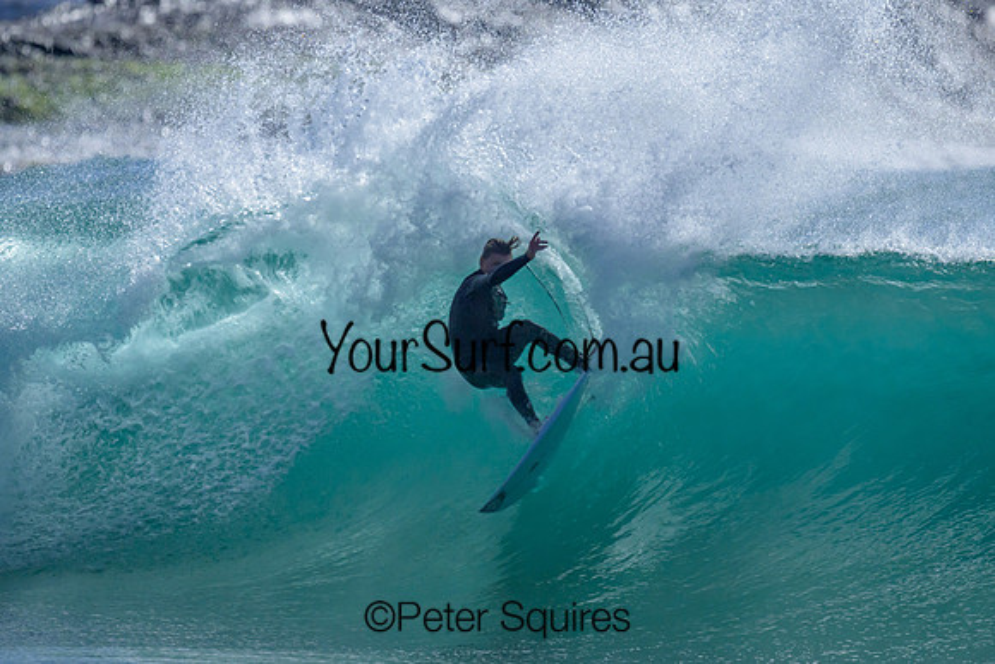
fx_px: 26586
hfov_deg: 2.1
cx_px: 598
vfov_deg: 1.4
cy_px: 268
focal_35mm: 962
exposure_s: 1/2000
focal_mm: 800
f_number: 6.3
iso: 1800
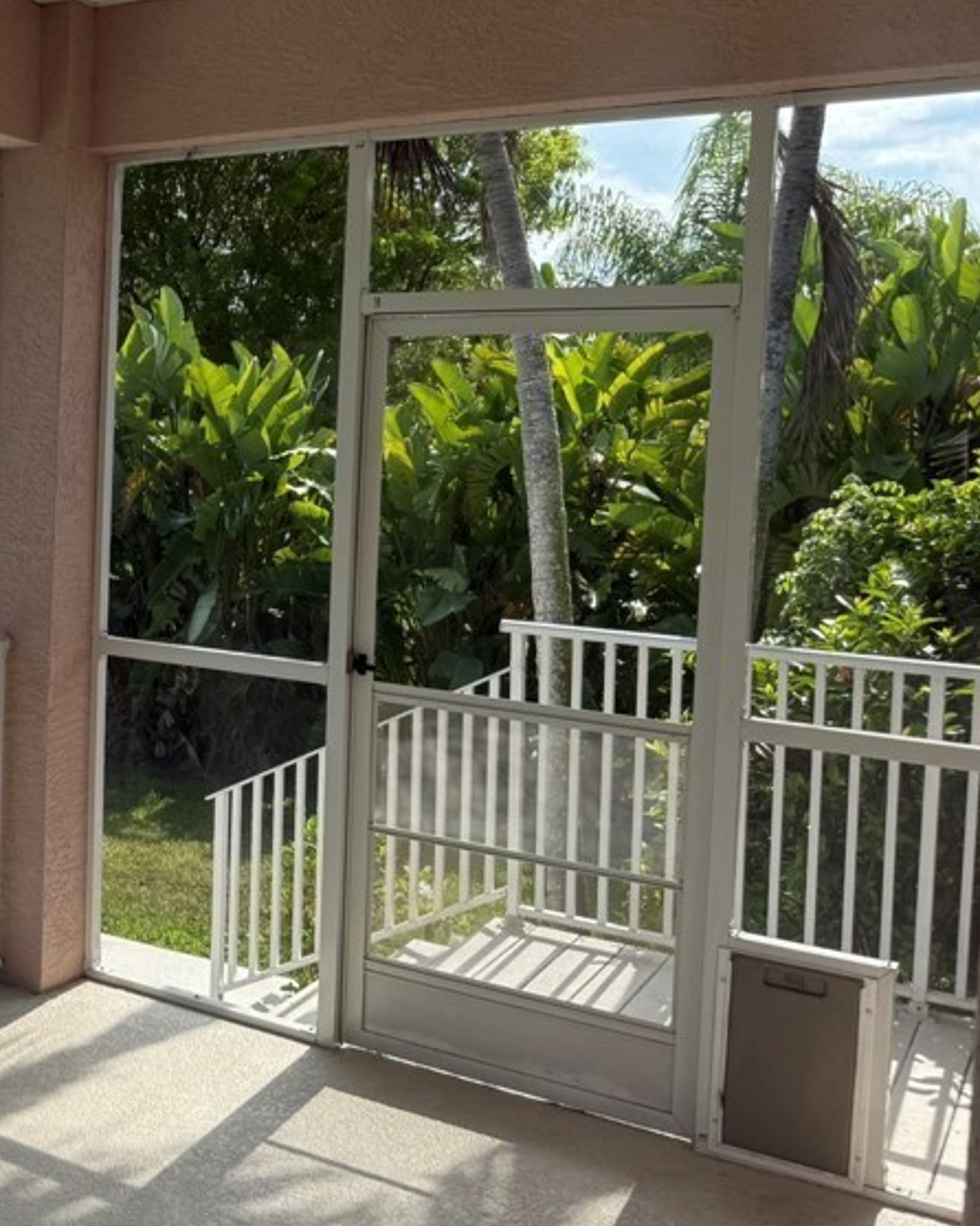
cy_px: 501
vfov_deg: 42.7
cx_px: -83
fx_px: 1560
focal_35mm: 43
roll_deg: -1.7
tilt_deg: -2.1
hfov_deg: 31.2
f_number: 1.78
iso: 80
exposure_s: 1/1727
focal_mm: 6.76
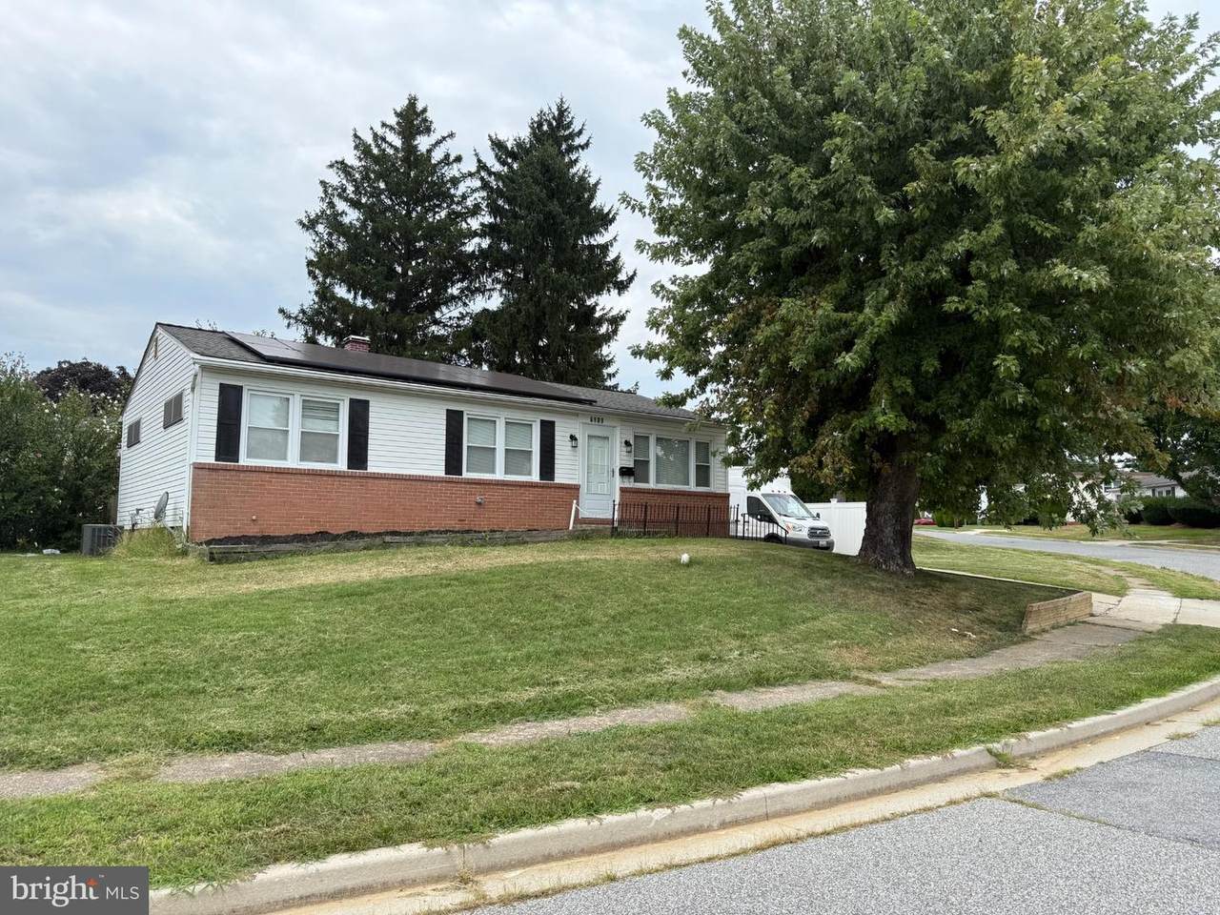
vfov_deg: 56.8
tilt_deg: +5.5
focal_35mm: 24
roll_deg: -0.6
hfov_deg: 71.6
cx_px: 610
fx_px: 846
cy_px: 458
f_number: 1.78
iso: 80
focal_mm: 6.76
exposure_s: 1/2169
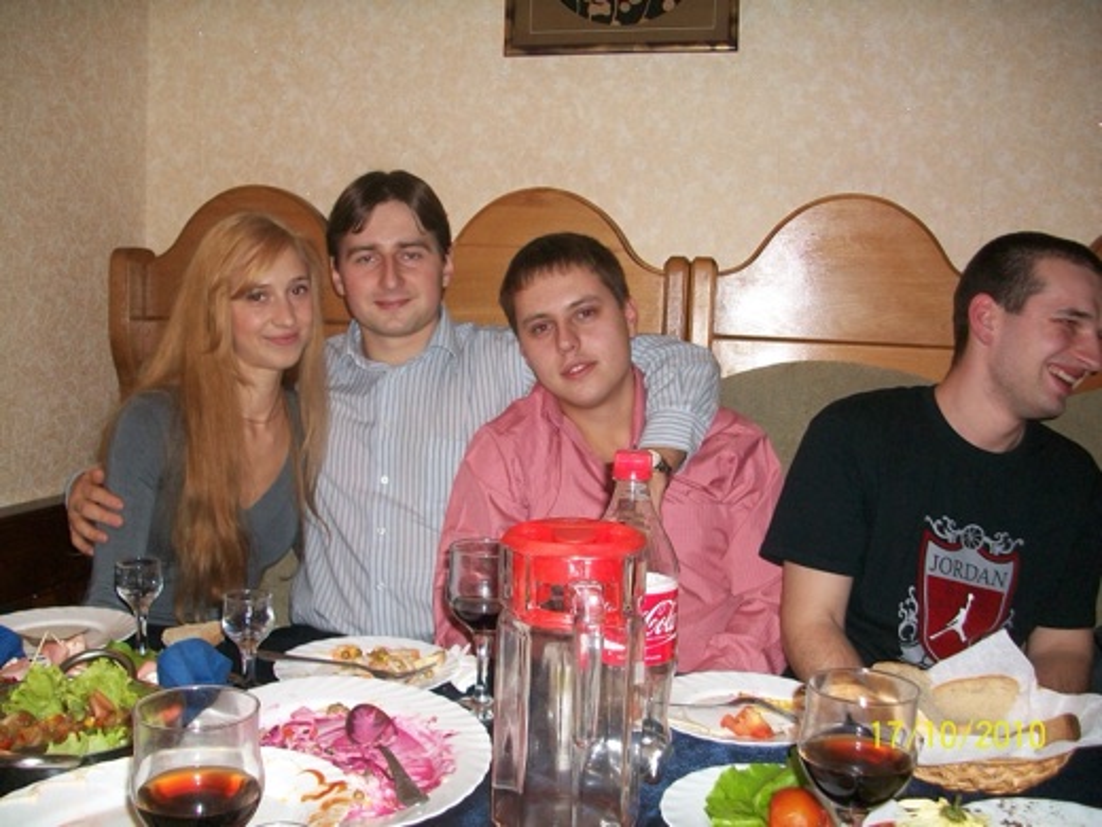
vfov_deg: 41.8
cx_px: 551
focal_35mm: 34
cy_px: 414
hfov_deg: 54.0
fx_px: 1082
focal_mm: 5.7
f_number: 2.8
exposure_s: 1/60
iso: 120
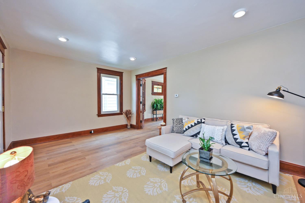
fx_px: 119
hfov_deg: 104.3
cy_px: 102
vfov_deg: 81.2
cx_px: 152
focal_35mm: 14
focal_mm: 14
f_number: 4
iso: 200
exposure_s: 1/60
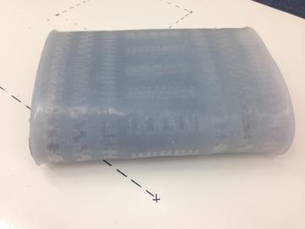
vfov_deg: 42.9
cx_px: 152
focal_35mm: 33
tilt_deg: -47.8
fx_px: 291
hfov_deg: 55.4
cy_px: 114
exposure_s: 1/40
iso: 50
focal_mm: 4.12
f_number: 2.4
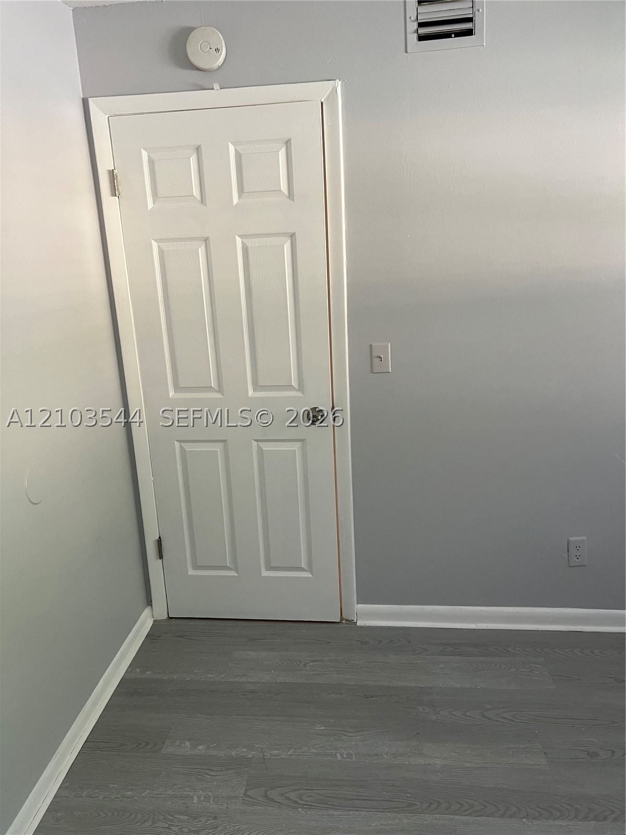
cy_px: 418
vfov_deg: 67.3
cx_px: 313
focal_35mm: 26
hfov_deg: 53.1
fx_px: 627
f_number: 1.5
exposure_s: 1/60
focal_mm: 5.7
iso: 80
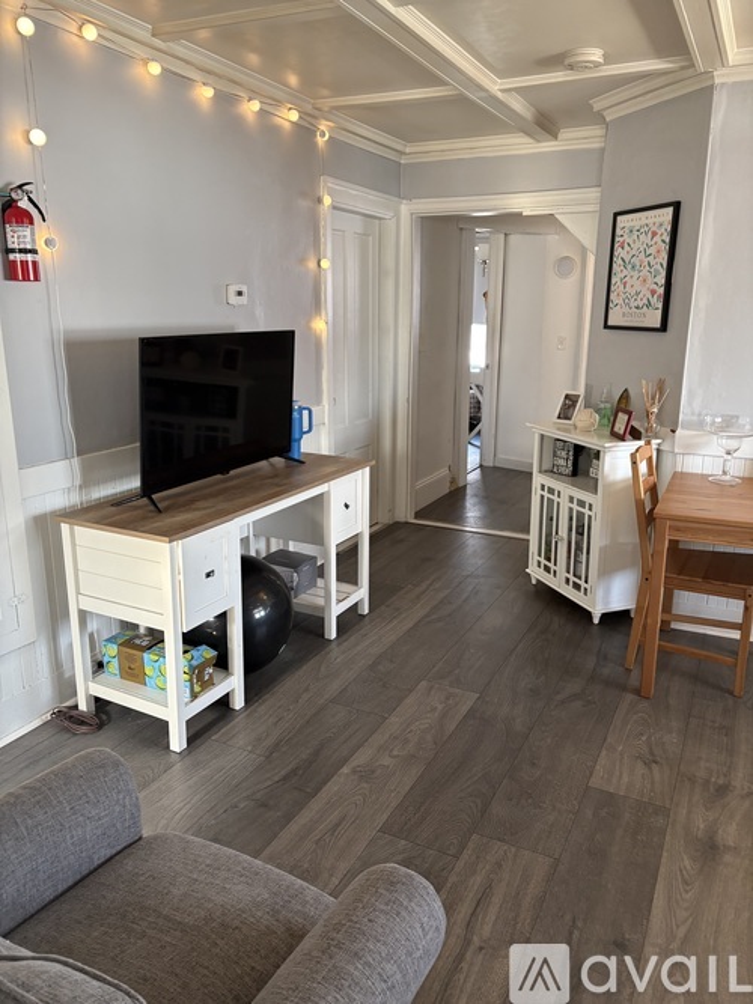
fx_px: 754
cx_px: 376
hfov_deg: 53.0
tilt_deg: -14.0
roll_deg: +0.3
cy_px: 502
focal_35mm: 26
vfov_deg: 67.3
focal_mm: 5.96
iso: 160
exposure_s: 1/60
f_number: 1.6
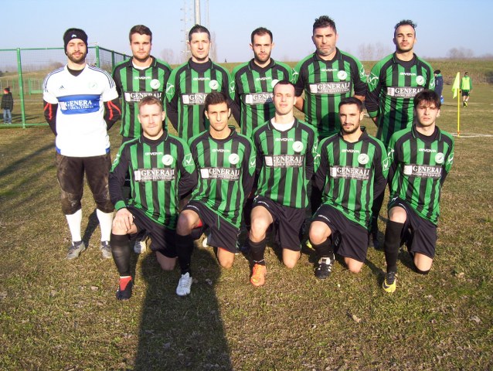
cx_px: 246
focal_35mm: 36
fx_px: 513
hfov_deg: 51.3
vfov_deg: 39.7
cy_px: 186
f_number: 4.8
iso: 80
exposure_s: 1/320
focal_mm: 6
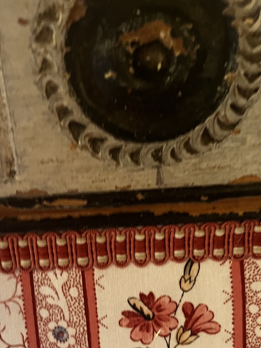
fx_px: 422
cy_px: 203
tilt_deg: -18.9
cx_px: 116
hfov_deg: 34.3
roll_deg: +3.7
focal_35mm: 42
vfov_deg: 44.6
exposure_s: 1/33
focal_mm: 5.1
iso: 500
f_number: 1.6
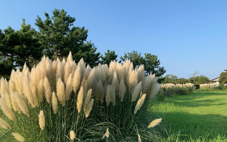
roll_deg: +0.3
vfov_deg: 44.5
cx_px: 113
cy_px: 74
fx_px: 173
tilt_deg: +5.2
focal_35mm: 28
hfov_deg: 66.5
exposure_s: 1/1136
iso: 25
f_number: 1.8
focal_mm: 4.25
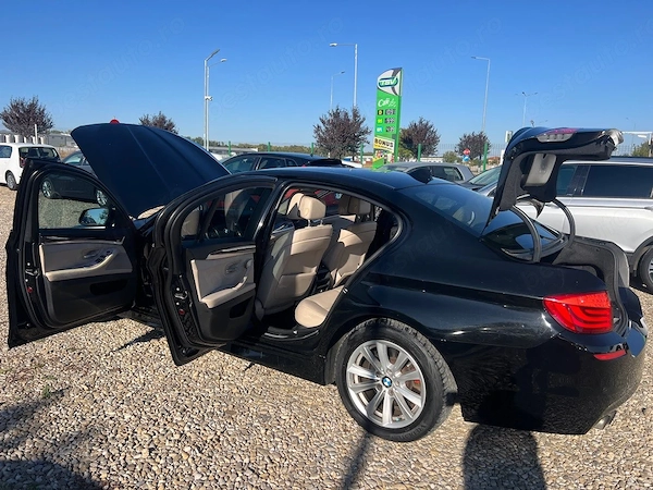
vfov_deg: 53.1
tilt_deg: -10.4
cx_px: 326
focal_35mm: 26
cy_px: 245
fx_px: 490
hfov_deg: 67.3
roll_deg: -2.4
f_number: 1.5
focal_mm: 5.7
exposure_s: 1/3077
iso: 50
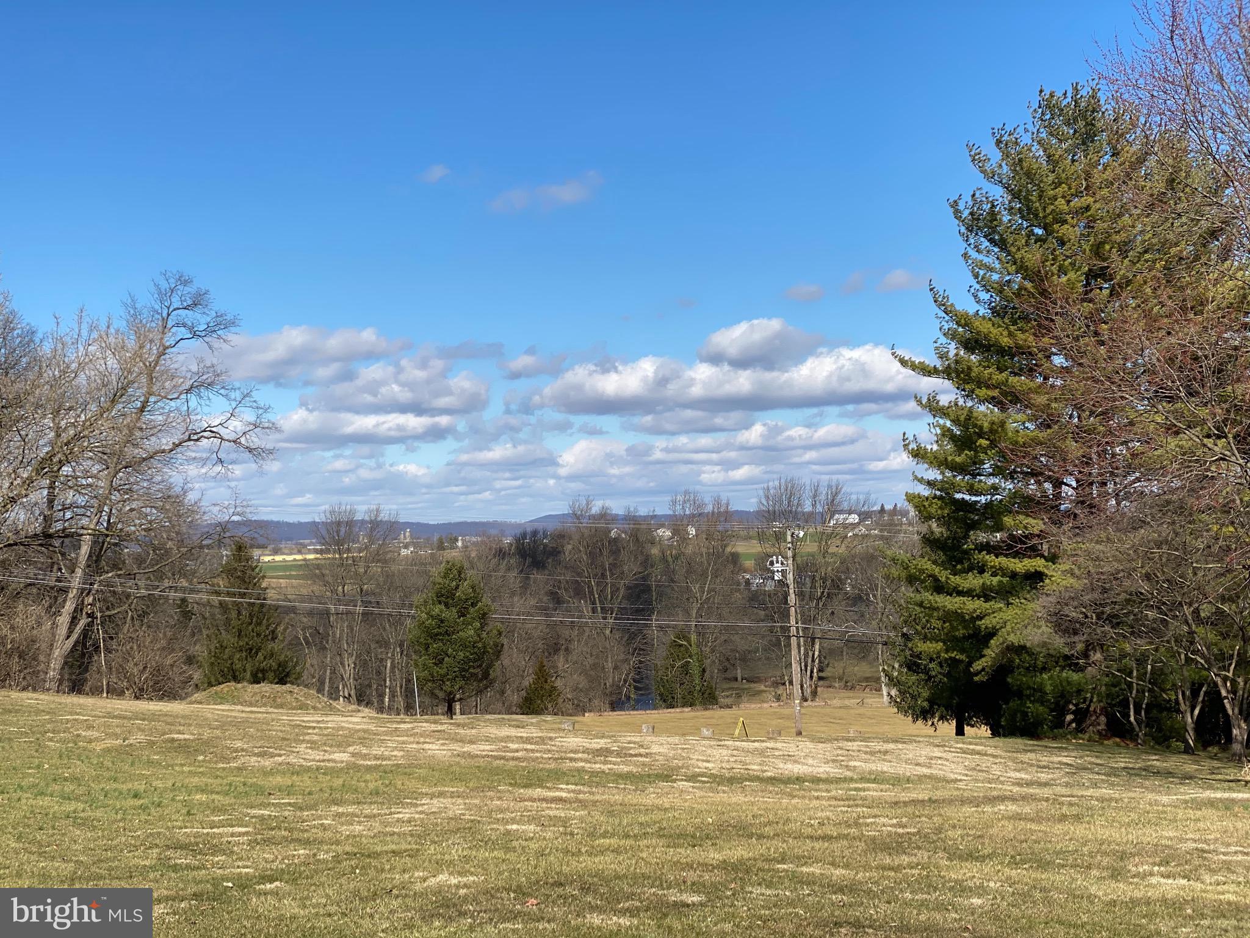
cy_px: 469
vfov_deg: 28.0
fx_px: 1878
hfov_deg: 36.8
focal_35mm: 52
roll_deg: +1.4
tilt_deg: +2.5
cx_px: 625
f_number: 2
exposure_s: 1/1845
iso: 20
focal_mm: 6
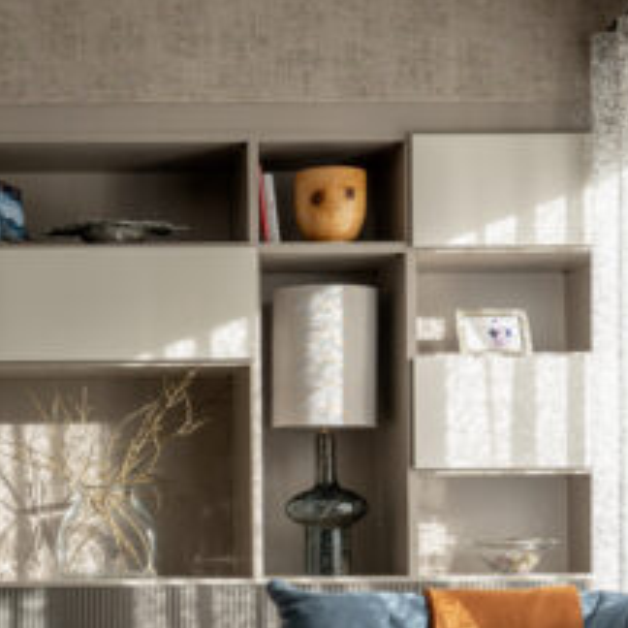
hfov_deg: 21.7
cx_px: 73
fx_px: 1601
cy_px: 523
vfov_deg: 21.8
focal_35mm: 78
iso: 800
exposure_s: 1/250
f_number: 5.6
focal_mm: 36
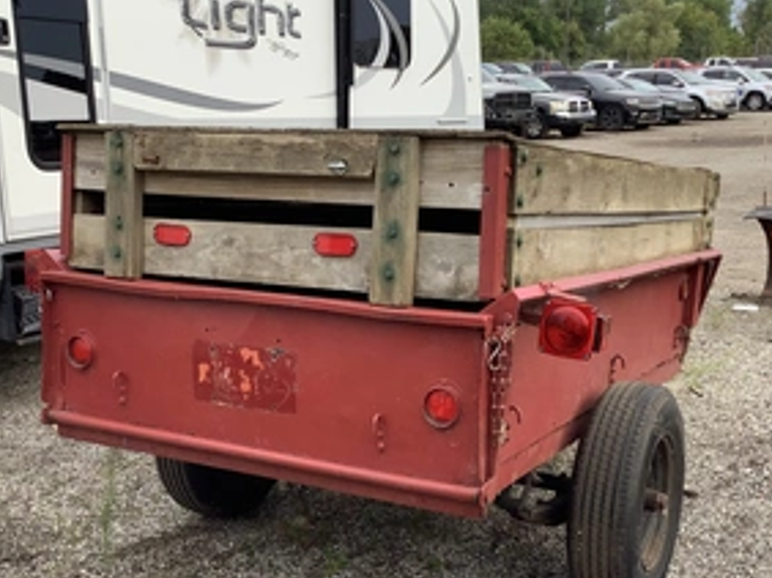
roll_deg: +0.0
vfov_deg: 32.7
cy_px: 364
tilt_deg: -17.4
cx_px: 386
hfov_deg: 43.0
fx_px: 980
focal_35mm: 44
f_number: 2.4
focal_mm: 3.3
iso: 25
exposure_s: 1/120
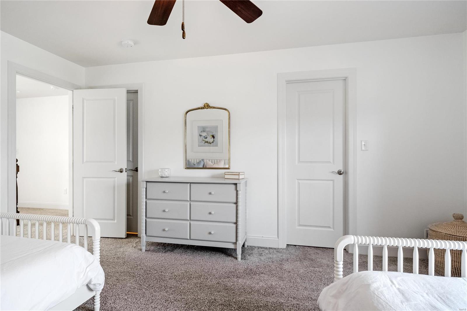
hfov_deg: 90.0
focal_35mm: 18
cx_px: 234
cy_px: 156
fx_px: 233
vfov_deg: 67.4
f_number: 8
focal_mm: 9
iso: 400
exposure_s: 1/30
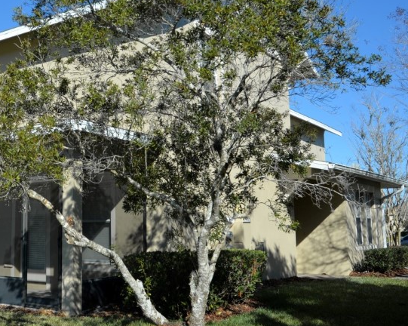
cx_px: 94
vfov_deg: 31.4
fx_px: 579
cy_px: 136
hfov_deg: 37.7
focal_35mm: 48
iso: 200
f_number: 10
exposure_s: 1/400
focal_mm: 24
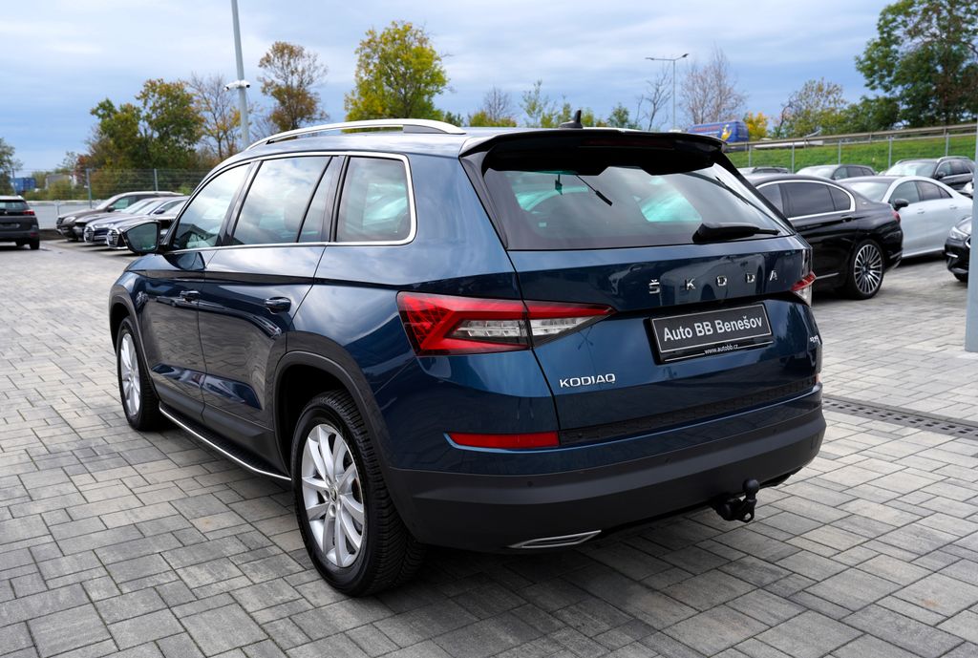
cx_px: 489
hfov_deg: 60.1
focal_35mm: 31
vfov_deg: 42.6
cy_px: 329
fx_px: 845
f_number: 5.6
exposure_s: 1/160
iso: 100
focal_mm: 31
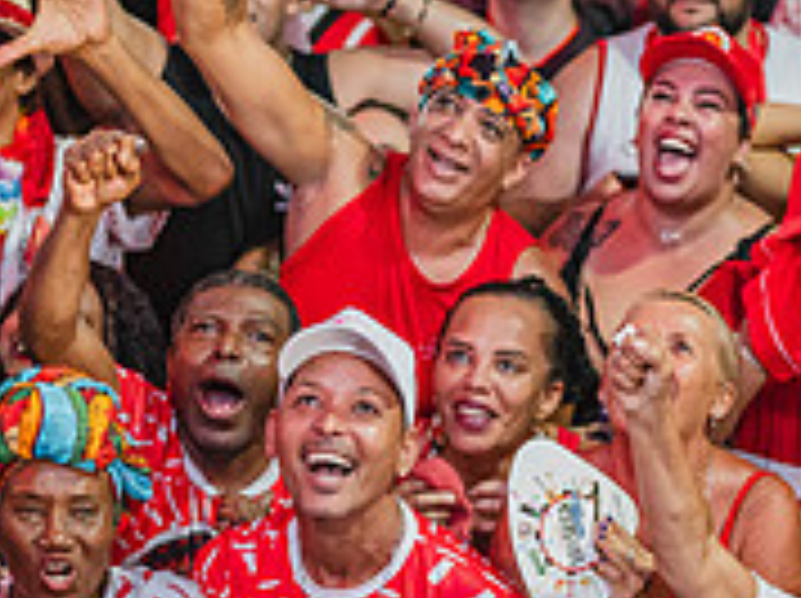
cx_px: 634
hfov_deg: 12.5
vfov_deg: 9.4
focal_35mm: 157
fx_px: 3628
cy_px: 605
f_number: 1.2
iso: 2000
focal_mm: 50
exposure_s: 1/800
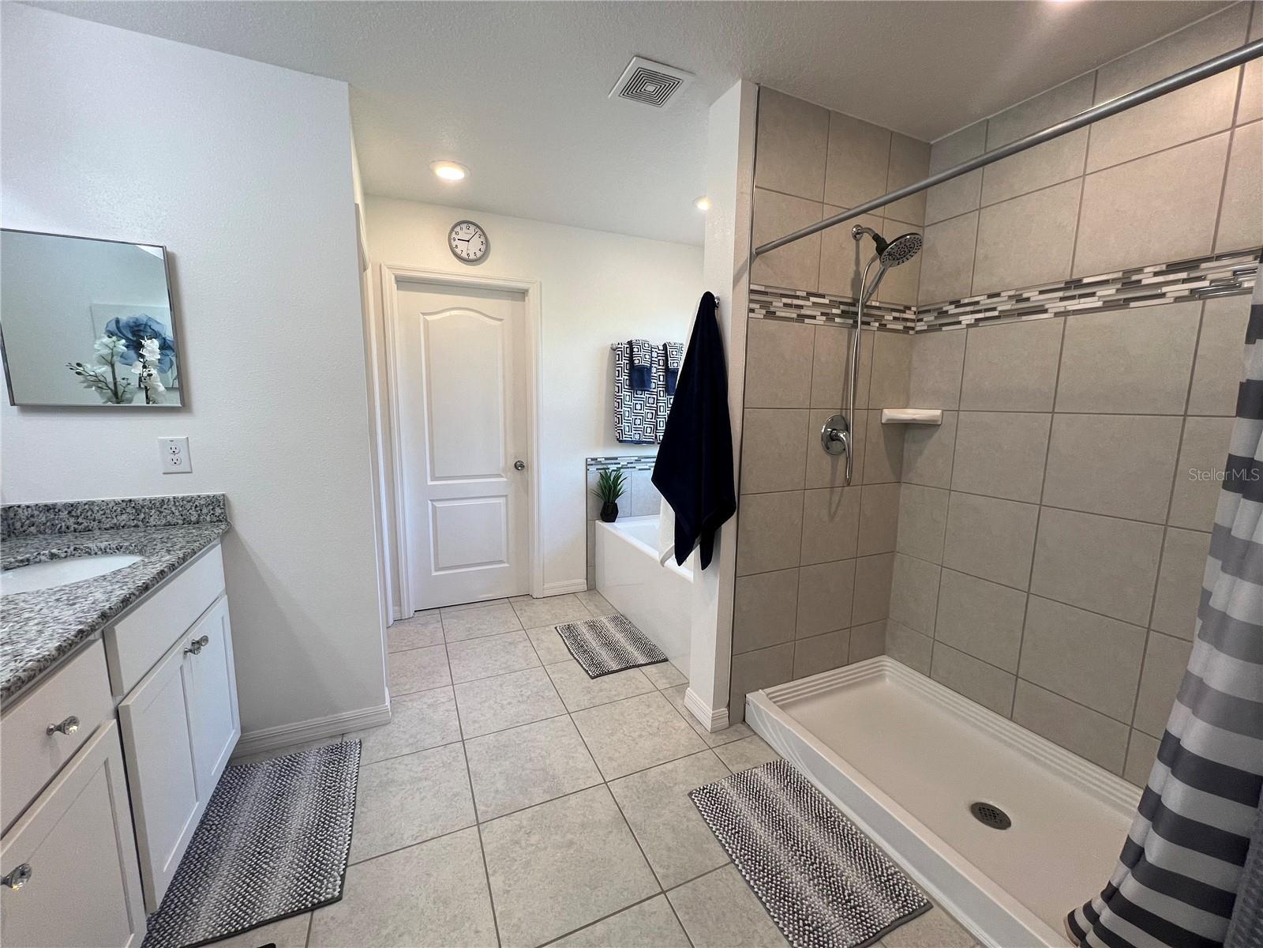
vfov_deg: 89.9
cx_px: 632
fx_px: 474
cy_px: 474
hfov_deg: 106.2
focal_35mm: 13
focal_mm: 1.57
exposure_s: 1/120
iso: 80
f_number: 1.8
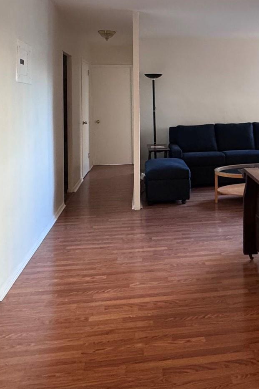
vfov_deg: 55.9
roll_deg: +0.5
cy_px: 98
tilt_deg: -0.8
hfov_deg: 40.1
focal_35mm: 32
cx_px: 190
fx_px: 345
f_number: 2.2
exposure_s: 1/60
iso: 400
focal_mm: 2.22
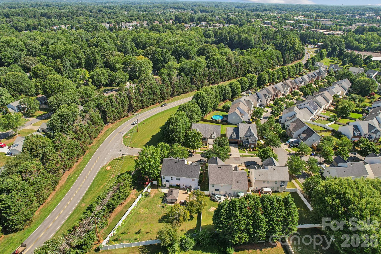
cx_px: 190
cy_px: 127
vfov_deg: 57.2
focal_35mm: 22
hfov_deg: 78.6
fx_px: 233
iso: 100
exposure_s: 1/160
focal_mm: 8.4
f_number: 2.8
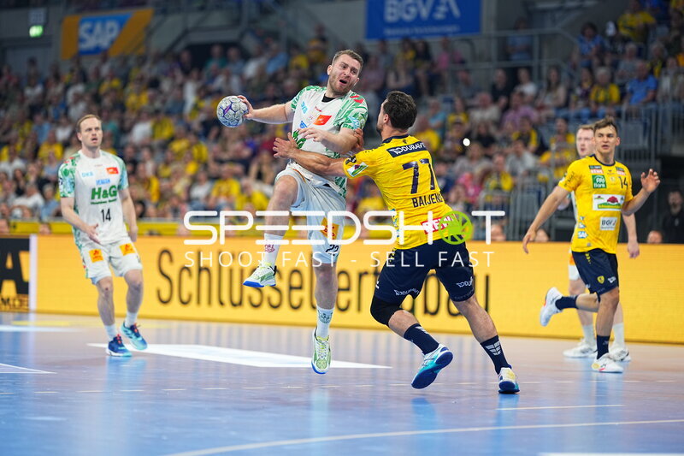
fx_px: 2564
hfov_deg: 15.2
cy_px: 228
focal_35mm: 135
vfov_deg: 10.2
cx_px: 342
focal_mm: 135
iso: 1000
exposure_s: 1/1600
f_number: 1.8
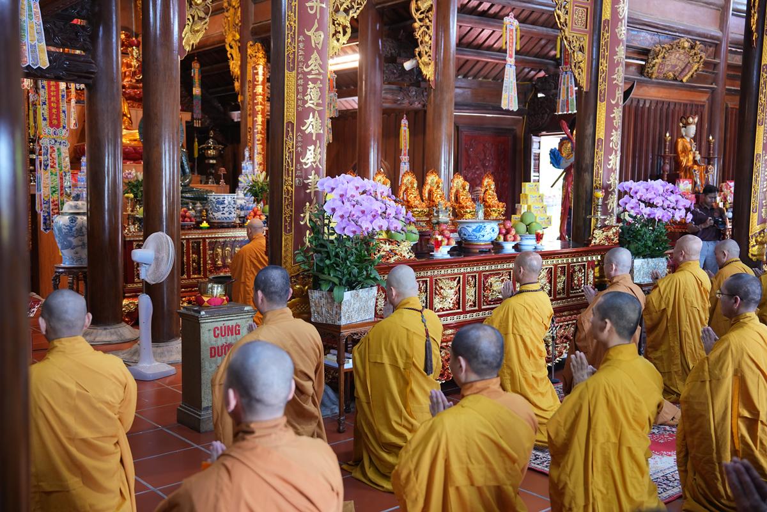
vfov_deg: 35.1
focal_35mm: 38
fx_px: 810
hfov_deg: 50.7
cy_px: 256
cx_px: 384
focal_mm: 38
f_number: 2.8
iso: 640
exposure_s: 1/50
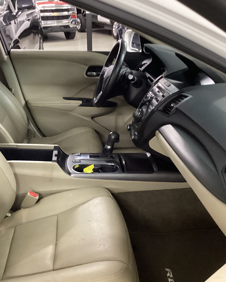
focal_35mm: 41
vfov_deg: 44.8
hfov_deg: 36.2
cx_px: 79
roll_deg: +1.9
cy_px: 140
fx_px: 343
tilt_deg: -24.5
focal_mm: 3.3
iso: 640
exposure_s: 1/30
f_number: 2.4
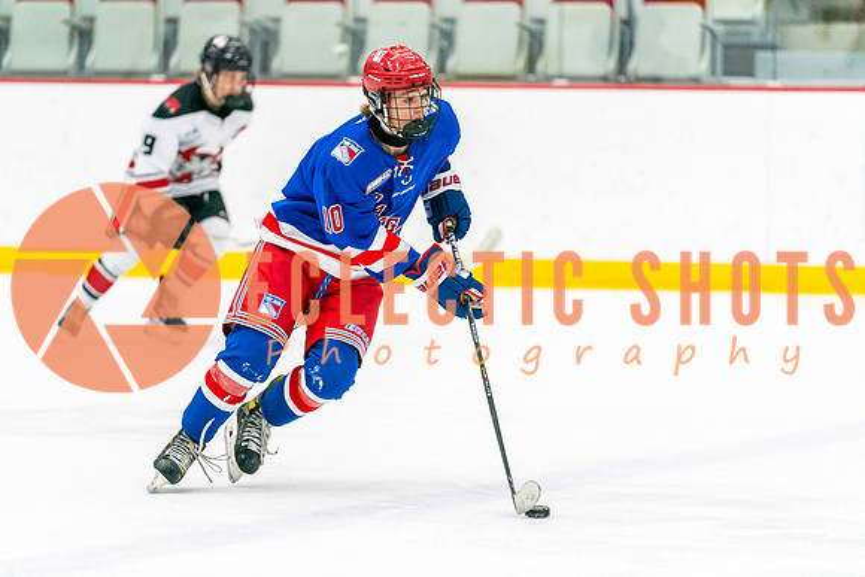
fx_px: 6186
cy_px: 308
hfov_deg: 8.0
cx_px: 331
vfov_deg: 5.3
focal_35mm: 257
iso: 3200
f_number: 2.8
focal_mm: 200
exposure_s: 1/1250
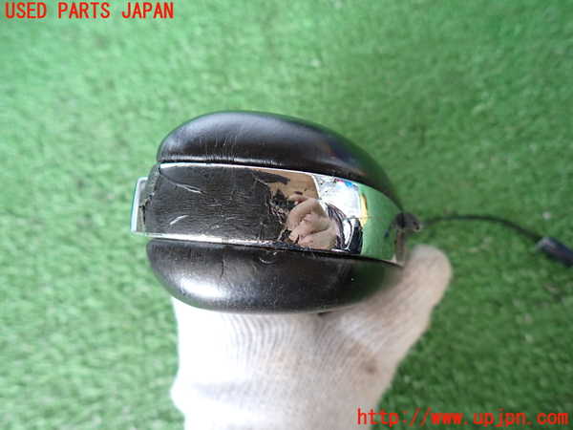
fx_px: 414
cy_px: 215
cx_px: 286
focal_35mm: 25
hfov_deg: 69.4
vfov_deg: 54.9
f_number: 2
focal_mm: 4.5
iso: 200
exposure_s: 1/50
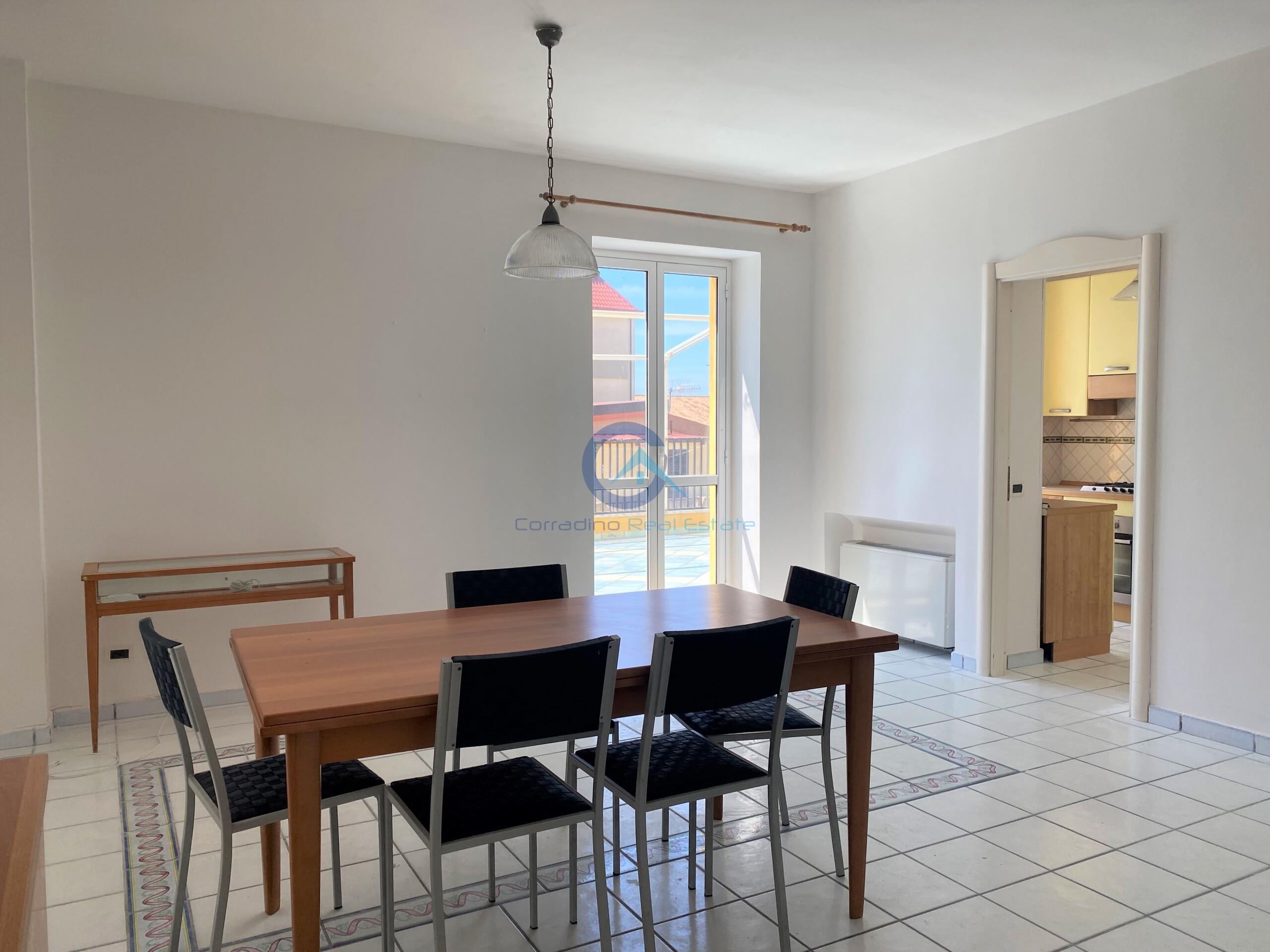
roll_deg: -0.4
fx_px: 954
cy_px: 476
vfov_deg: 53.1
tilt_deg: -3.1
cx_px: 635
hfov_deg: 67.3
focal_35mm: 26
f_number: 1.8
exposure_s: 1/446
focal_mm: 4.25
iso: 32
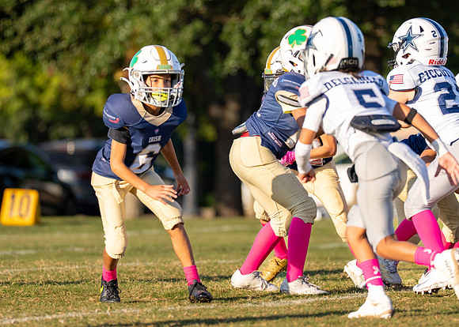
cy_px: 163
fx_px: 5652
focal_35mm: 434
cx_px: 289
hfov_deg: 4.7
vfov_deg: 3.3
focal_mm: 200
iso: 200
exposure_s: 1/2500
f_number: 2.8
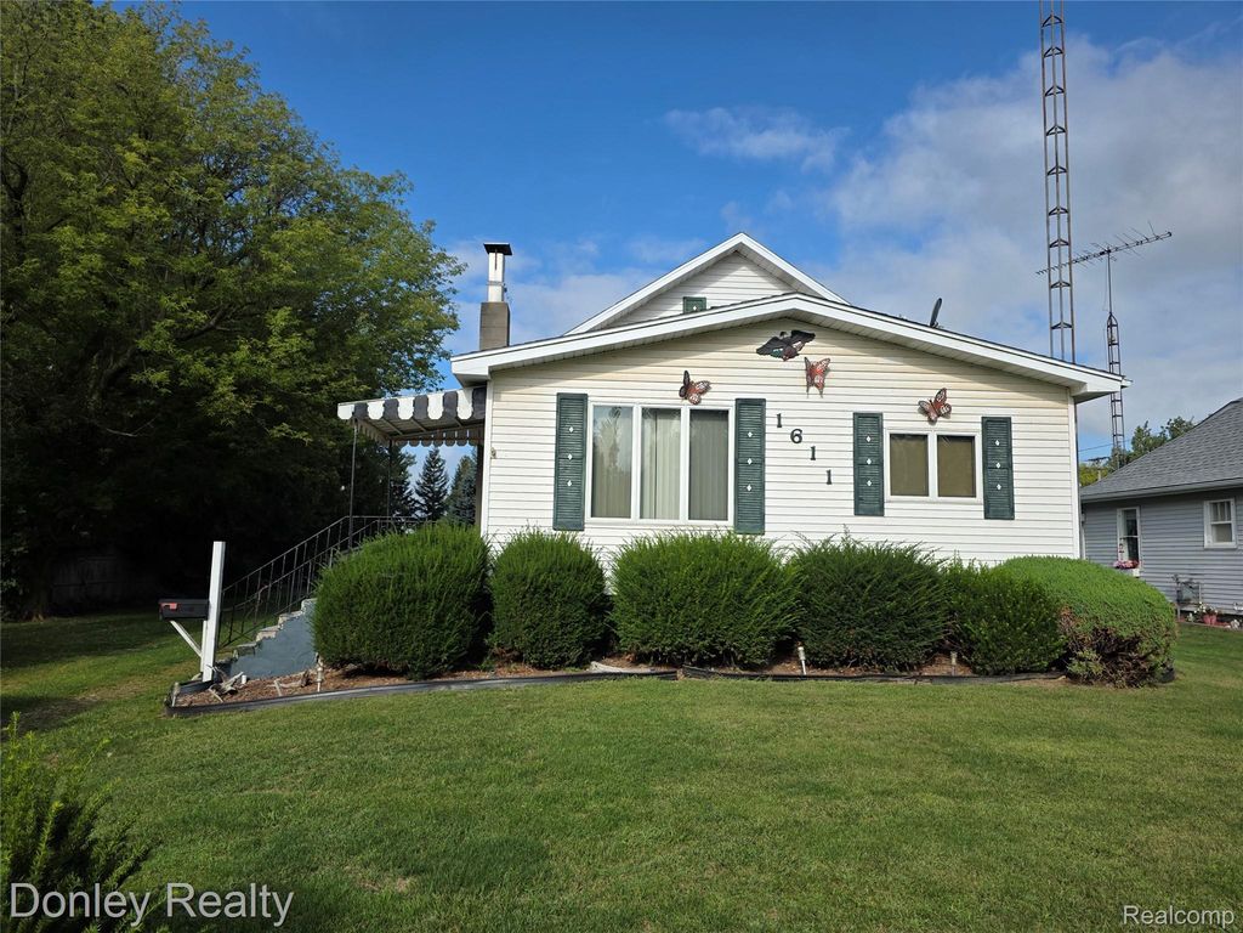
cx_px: 622
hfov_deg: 73.9
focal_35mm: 23
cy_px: 466
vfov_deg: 58.9
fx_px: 826
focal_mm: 6.3
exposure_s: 1/6355
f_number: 1.7
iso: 80
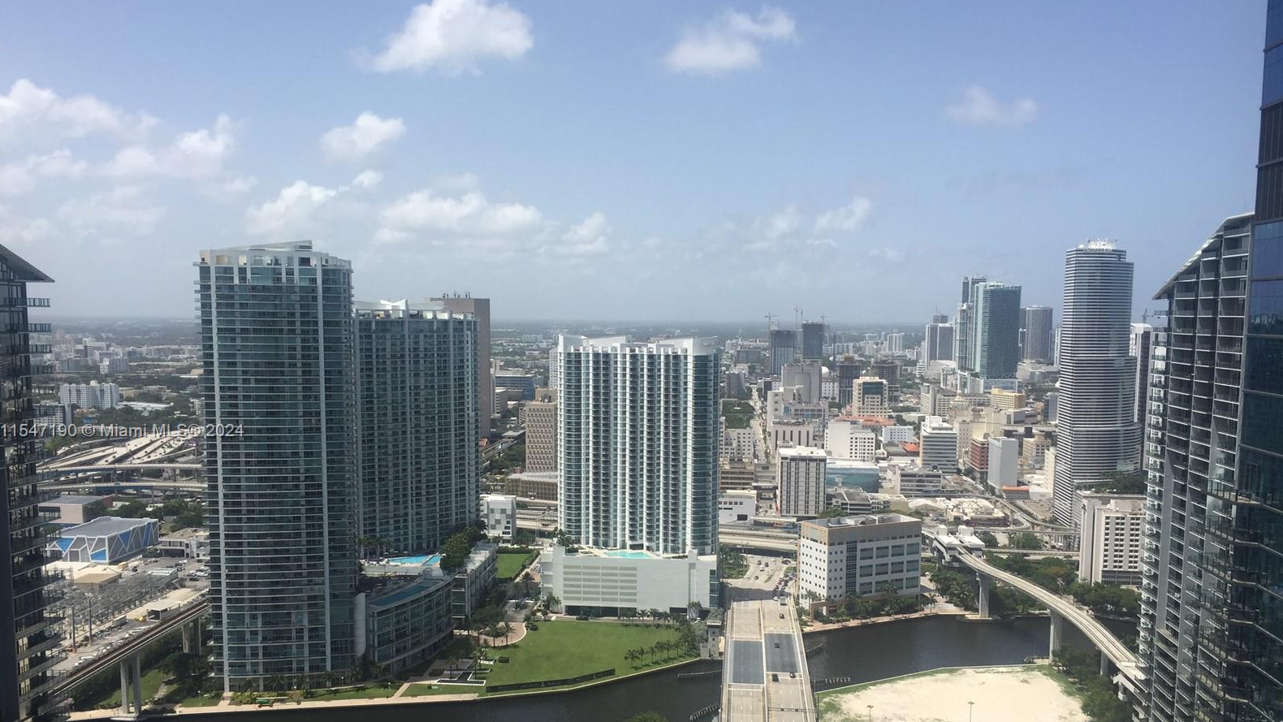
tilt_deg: -5.1
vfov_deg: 36.6
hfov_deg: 61.0
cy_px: 432
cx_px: 634
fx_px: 1089
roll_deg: +0.4
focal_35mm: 32
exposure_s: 1/2639
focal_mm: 4.15
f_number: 2.2
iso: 32
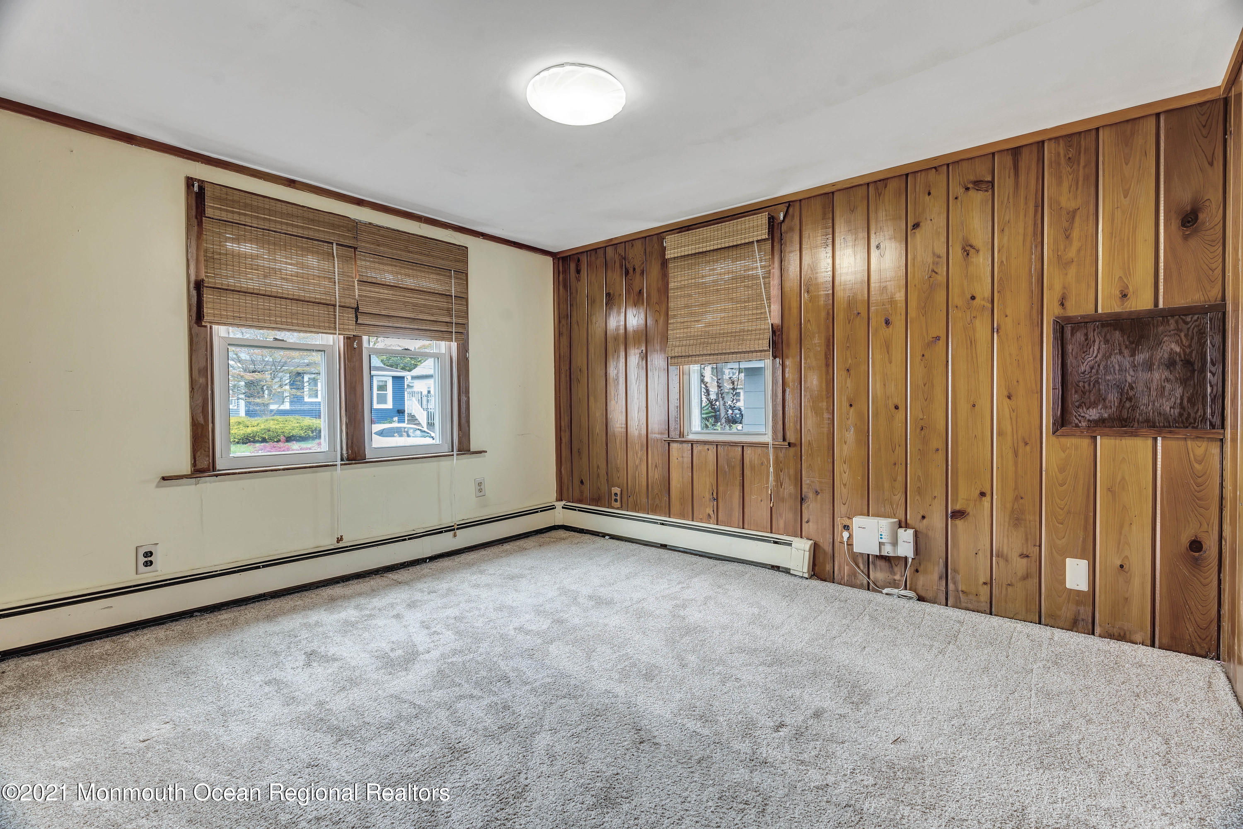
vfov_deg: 73.7
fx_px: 552
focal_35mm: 16
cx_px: 622
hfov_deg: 96.7
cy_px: 414
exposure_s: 1/2.5
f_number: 8
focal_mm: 16
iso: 100
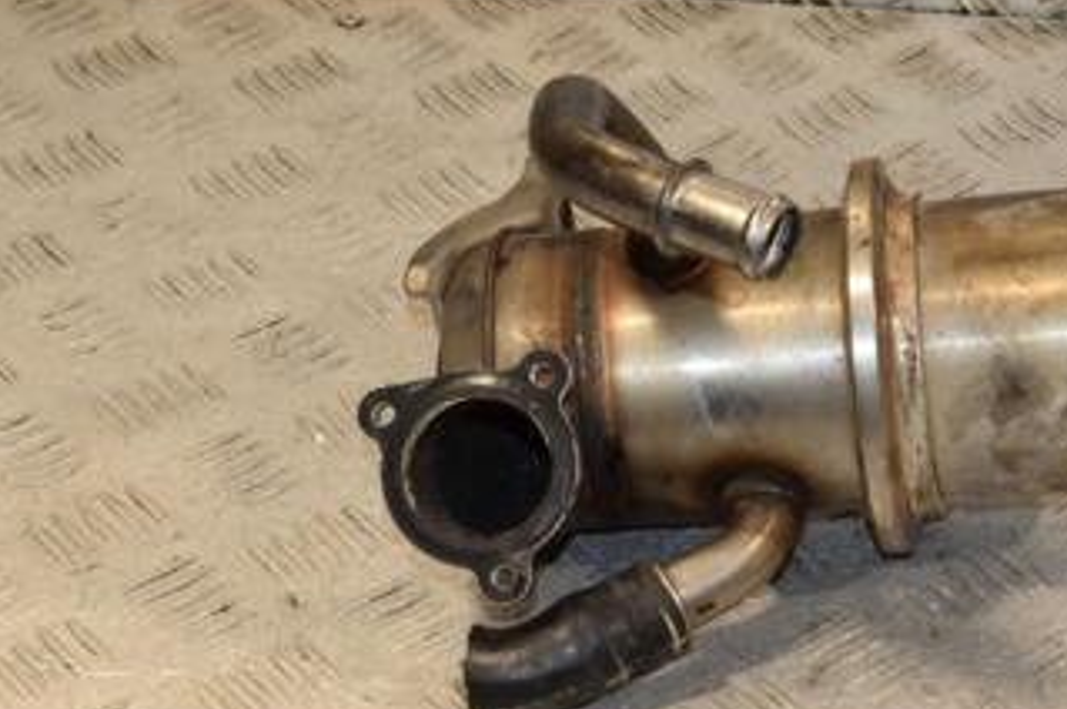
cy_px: 358
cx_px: 806
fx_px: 3346
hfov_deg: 18.0
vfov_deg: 12.1
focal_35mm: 113
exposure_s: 1/200
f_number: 8
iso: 800
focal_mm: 40
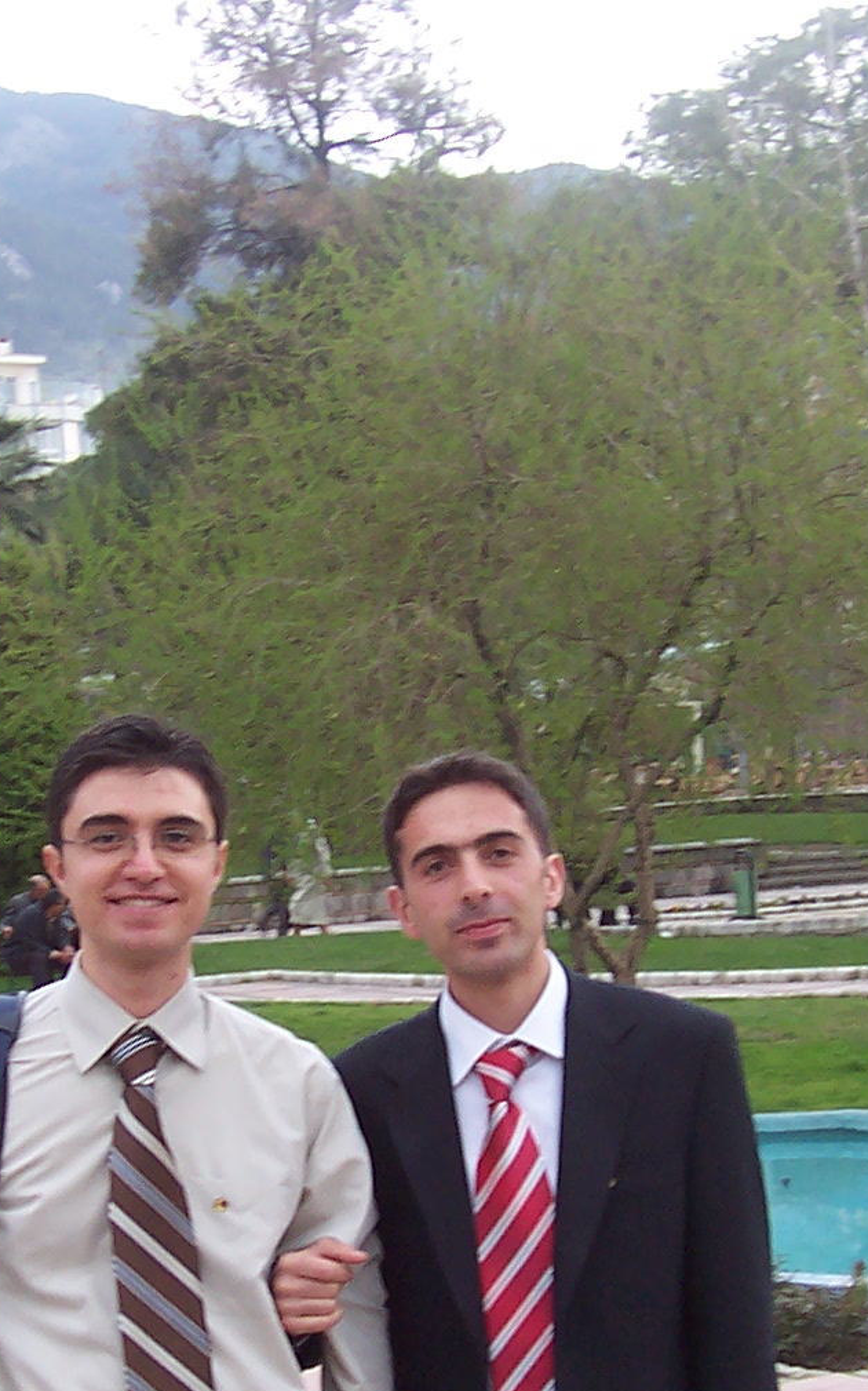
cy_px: 1059
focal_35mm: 79
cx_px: 346
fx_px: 2992
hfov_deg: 16.5
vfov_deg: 25.8
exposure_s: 1/60
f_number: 2.8
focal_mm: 5.6
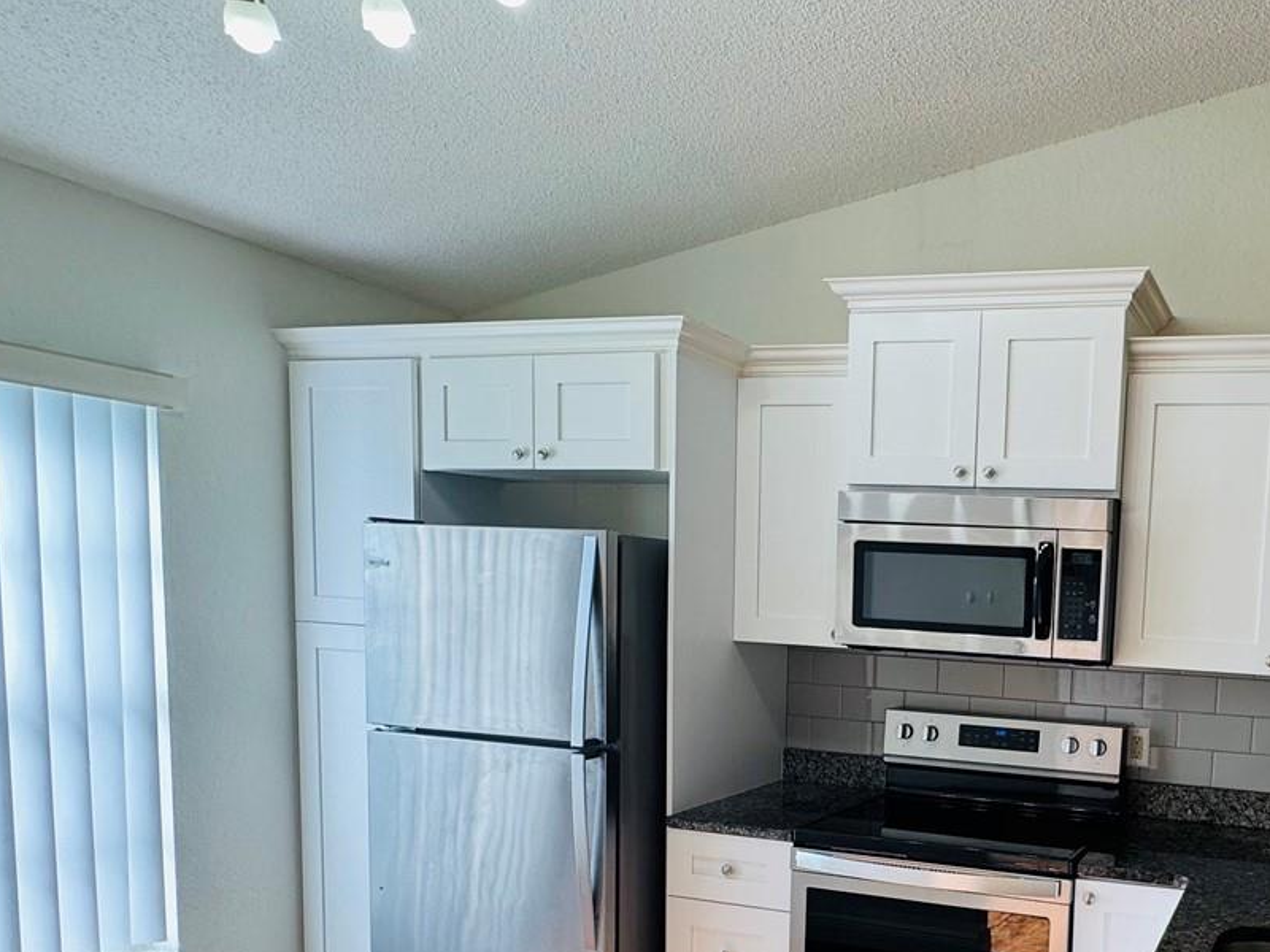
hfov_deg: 57.7
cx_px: 1049
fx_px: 1027
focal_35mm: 28
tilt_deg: -7.0
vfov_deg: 48.1
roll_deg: -2.9
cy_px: 697
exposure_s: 1/120
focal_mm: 2.22
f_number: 2.2
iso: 50
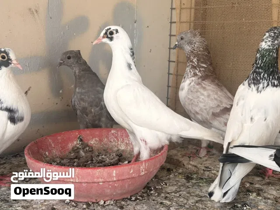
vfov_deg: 53.1
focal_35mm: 26
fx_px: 210
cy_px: 105
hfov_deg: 67.3
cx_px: 140
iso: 50
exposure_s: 1/380
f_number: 1.5
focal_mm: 5.7
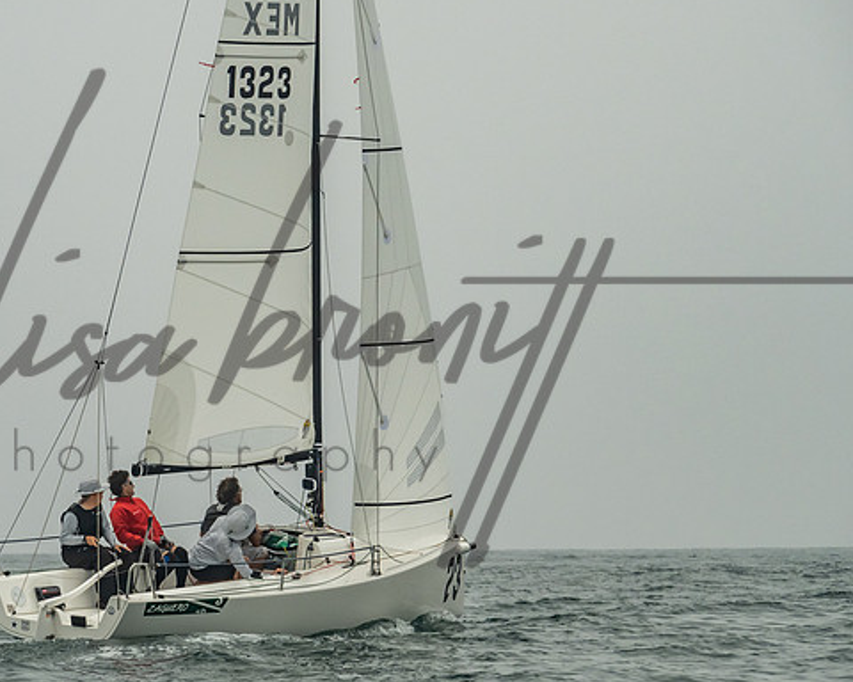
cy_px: 377
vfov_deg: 4.7
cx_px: 285
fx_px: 8255
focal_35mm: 327
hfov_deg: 5.9
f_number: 9
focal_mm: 200
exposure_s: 1/2500
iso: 800
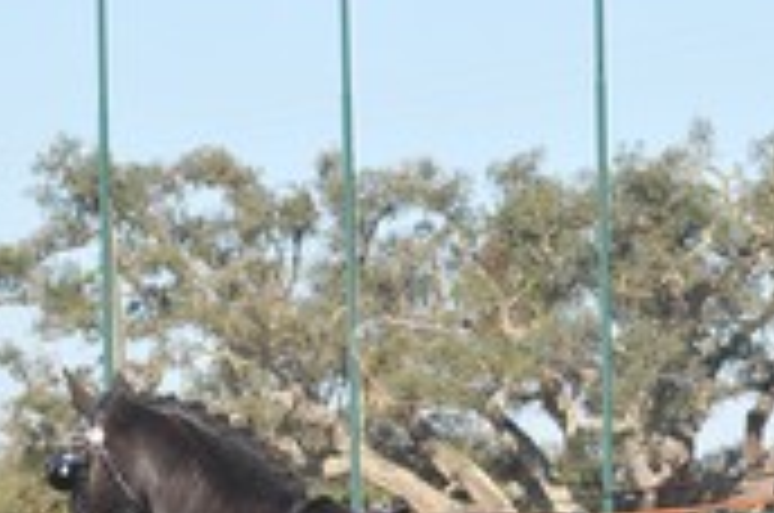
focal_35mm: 490
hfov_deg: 4.2
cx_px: 760
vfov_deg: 2.8
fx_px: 10522
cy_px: 407
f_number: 5.6
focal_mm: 125
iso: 400
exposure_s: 1/800
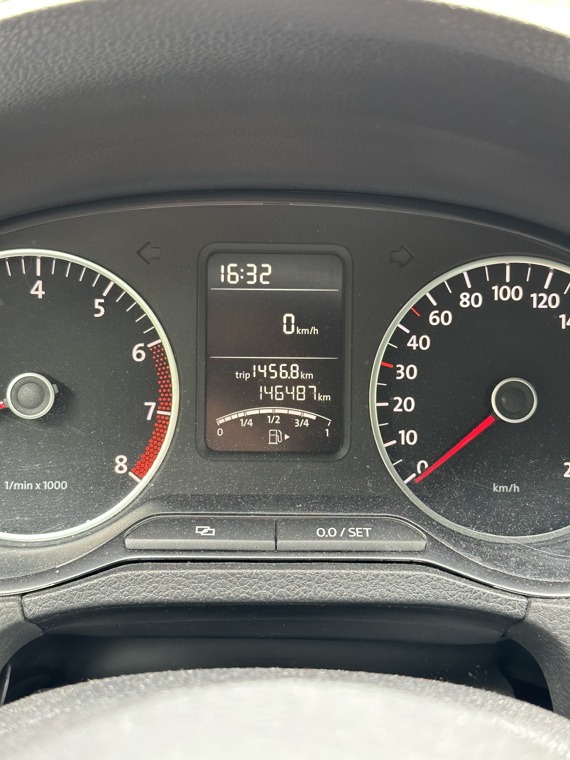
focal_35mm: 48
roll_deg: -0.2
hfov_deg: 30.3
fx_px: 1054
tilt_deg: -20.1
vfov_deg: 39.7
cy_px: 380
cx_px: 285
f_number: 1.78
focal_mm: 6.86
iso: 160
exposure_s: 1/60
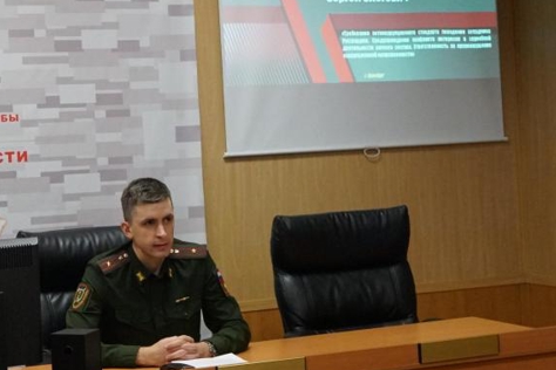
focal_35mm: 57
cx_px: 203
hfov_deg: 34.8
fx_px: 880
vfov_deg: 23.7
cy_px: 142
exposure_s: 1/160
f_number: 4
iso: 5000
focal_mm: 24
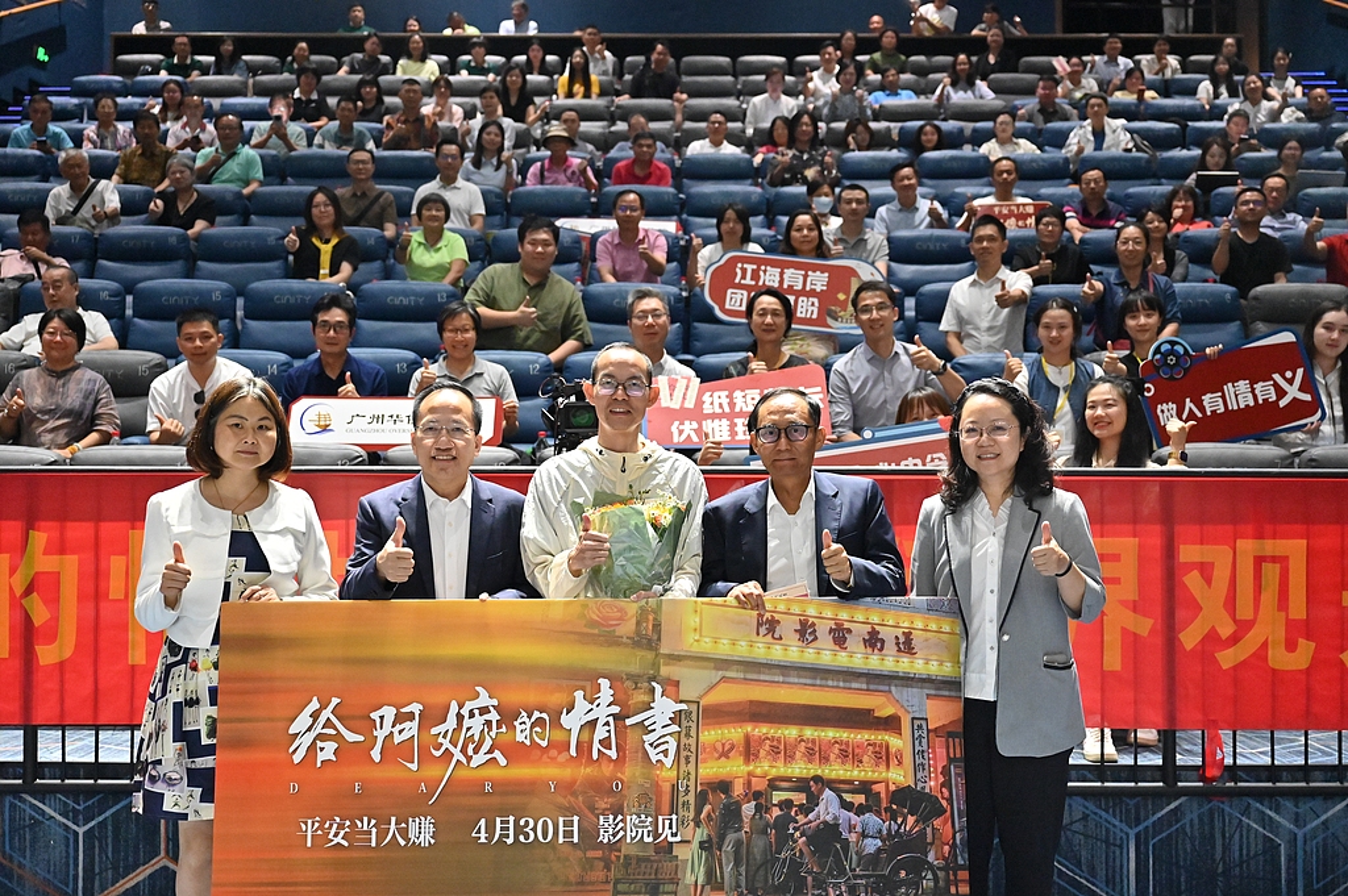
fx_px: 1497
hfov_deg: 48.5
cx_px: 674
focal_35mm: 40
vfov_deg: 33.3
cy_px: 448
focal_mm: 40
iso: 8000
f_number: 3.2
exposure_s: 1/320
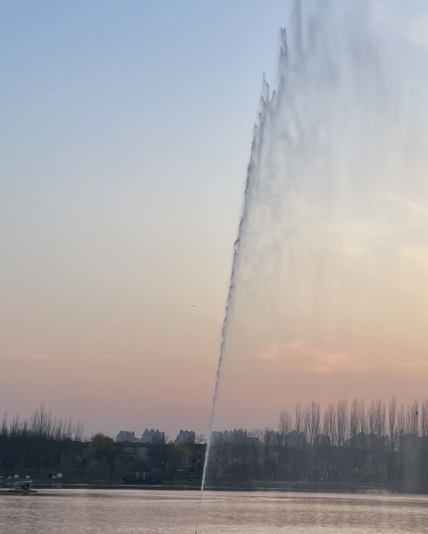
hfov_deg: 21.7
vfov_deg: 27.1
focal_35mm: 70
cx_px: 325
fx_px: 1108
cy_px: 304
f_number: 1.6
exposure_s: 1/415
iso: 32
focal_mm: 4.2
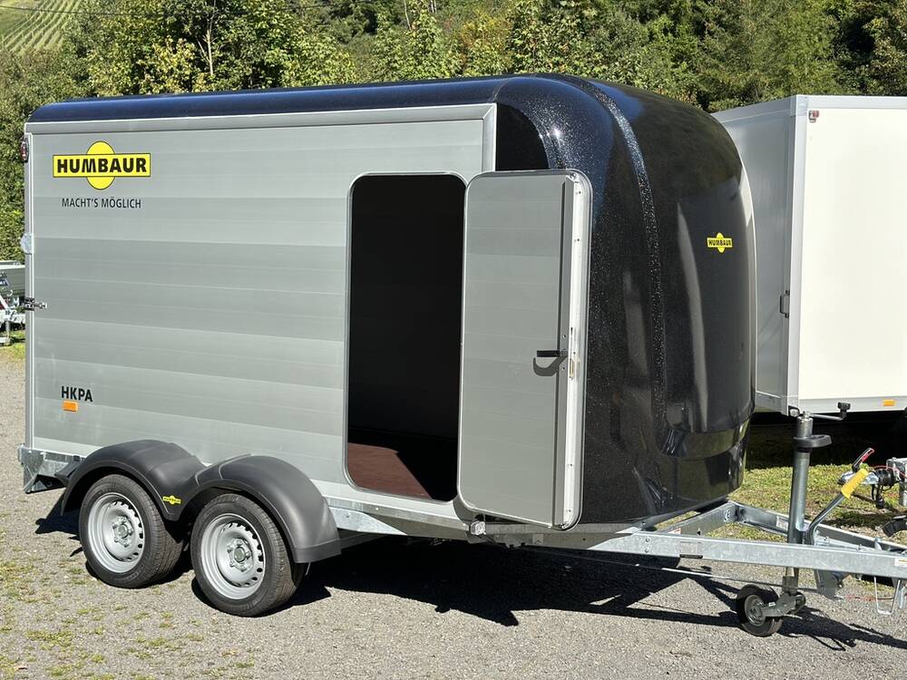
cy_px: 340
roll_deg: +1.3
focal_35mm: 48
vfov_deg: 30.3
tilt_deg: -6.6
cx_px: 454
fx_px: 1258
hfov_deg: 39.7
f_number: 1.78
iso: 80
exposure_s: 1/3367
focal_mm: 6.86
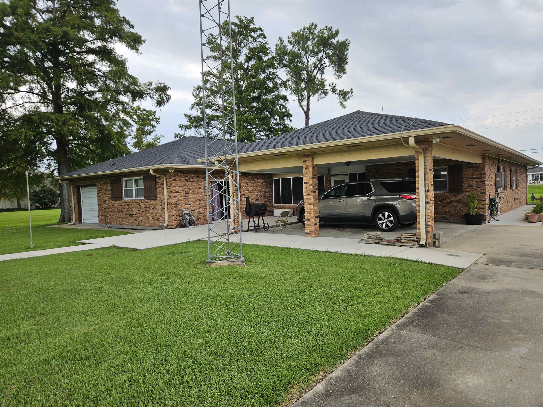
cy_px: 204
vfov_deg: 58.9
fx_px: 361
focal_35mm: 23
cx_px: 272
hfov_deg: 73.9
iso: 25
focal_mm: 5.4
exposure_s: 1/585
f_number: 1.8
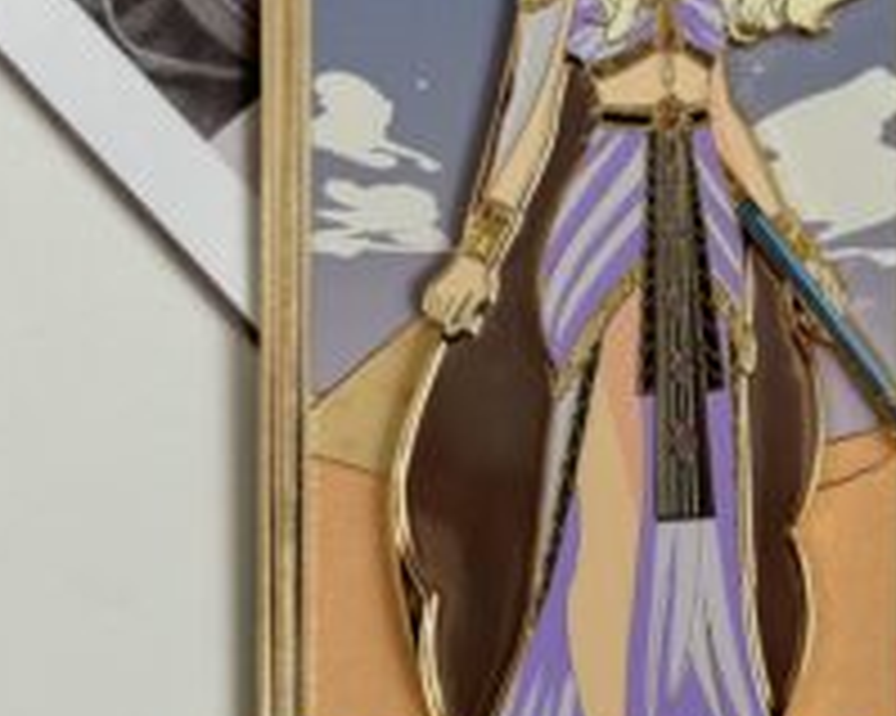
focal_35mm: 94
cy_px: 167
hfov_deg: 20.3
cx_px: 612
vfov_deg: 16.3
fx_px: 2491
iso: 250
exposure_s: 1/49
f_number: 1.78
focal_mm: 6.76
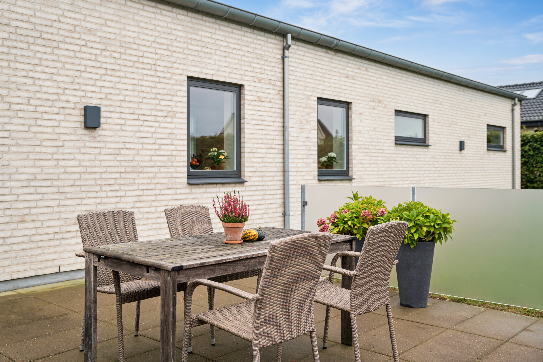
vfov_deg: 36.9
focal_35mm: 36
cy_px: 181
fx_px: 543
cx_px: 272
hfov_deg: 53.1
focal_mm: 36
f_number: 3.2
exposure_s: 1/160
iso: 100
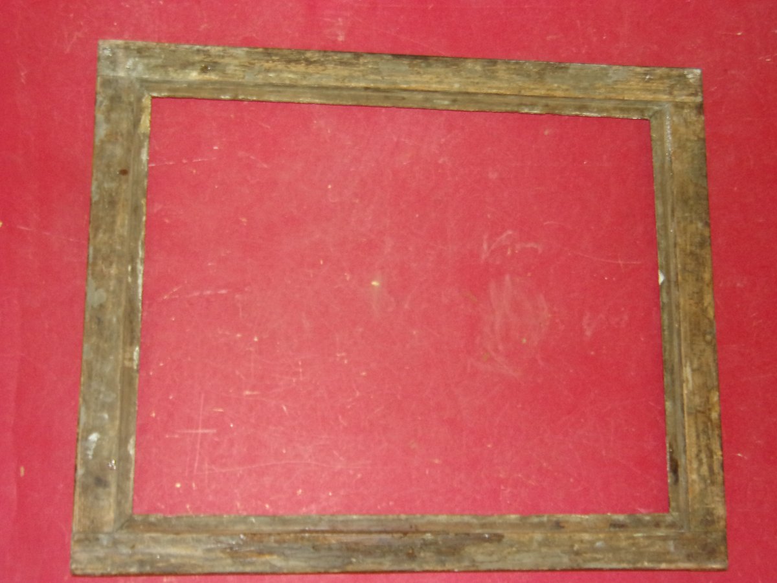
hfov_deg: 43.9
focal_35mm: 43
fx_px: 965
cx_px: 388
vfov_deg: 33.6
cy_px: 292
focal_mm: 7.8
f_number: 4.1
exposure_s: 1/34
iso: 200
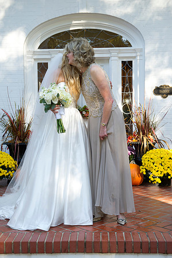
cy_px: 129
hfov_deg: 26.9
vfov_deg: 39.6
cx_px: 86
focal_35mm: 50
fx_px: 359
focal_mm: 50
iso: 500
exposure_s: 1/160
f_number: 5.6
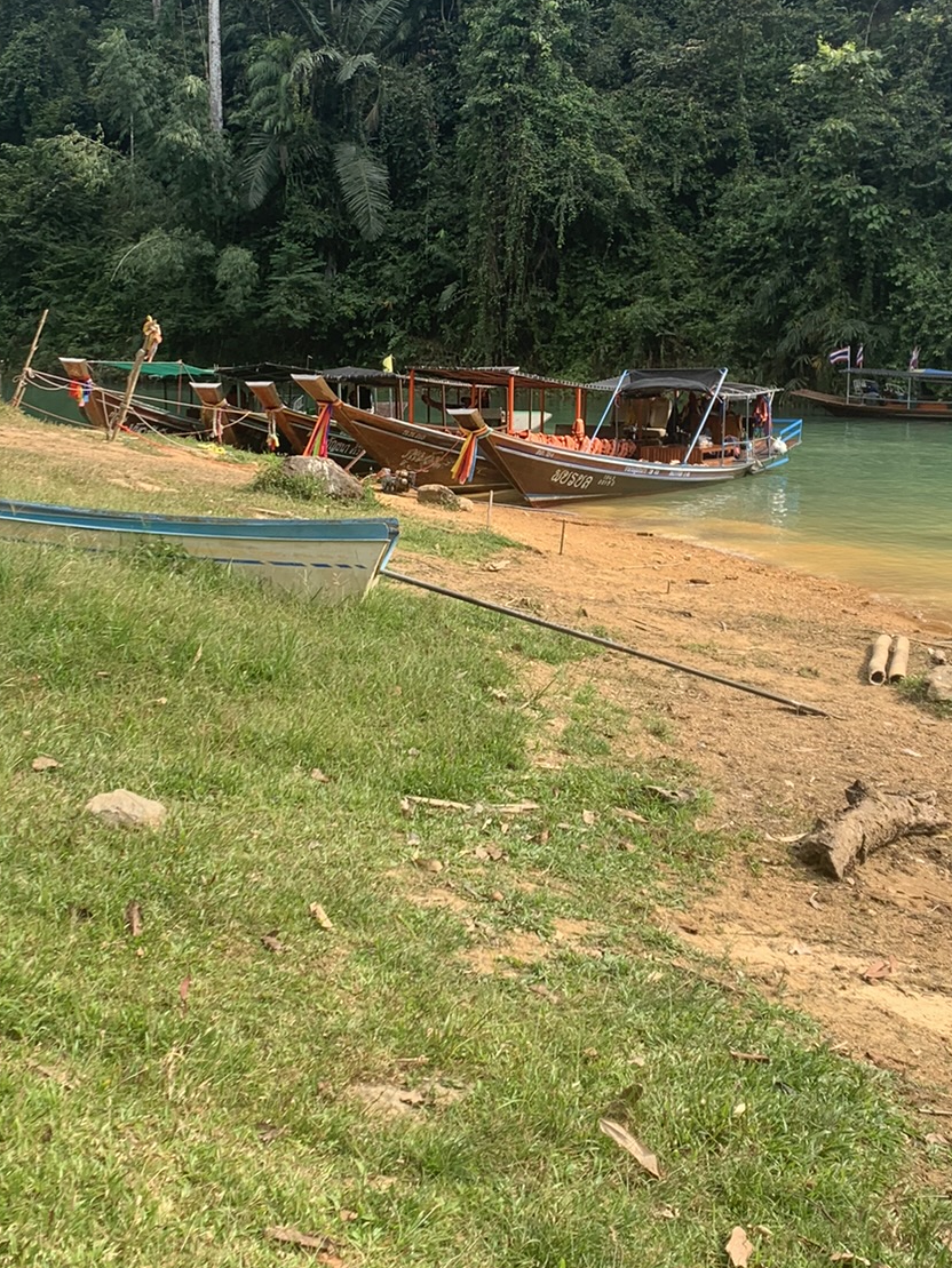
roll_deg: +0.1
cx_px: 495
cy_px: 461
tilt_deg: -1.9
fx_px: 1760
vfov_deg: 39.3
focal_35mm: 48
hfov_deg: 30.3
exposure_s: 1/972
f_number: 1.8
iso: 25
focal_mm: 4.25
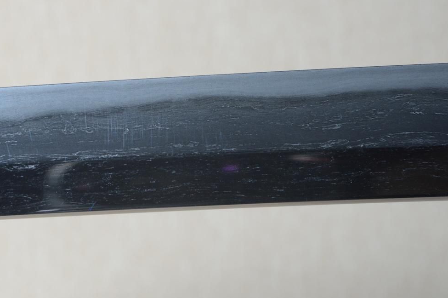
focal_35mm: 205
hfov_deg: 10.1
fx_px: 2545
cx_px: 151
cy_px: 95
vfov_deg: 6.7
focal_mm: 95
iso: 400
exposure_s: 1/1.6
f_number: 11
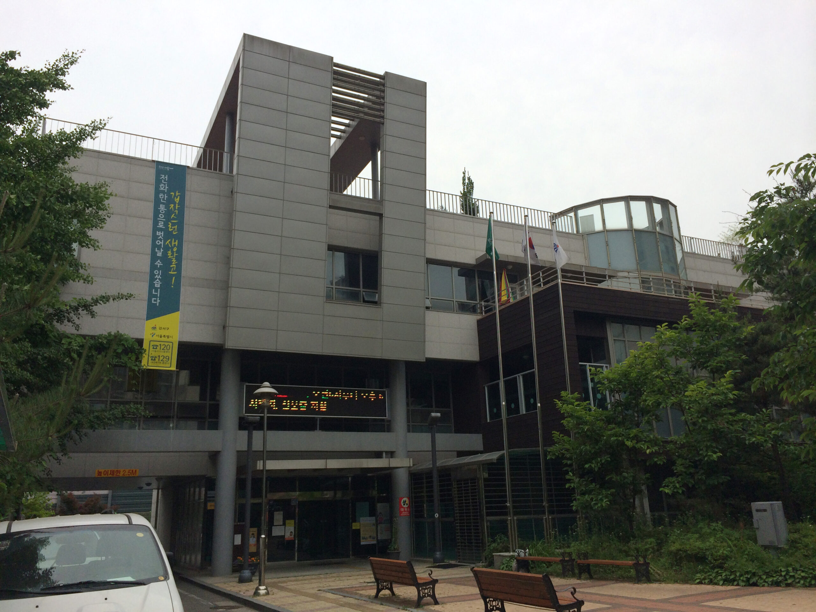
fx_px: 707
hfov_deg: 60.0
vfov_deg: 46.8
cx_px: 408
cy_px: 306
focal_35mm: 30
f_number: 2.2
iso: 40
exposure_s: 1/2564
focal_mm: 4.12
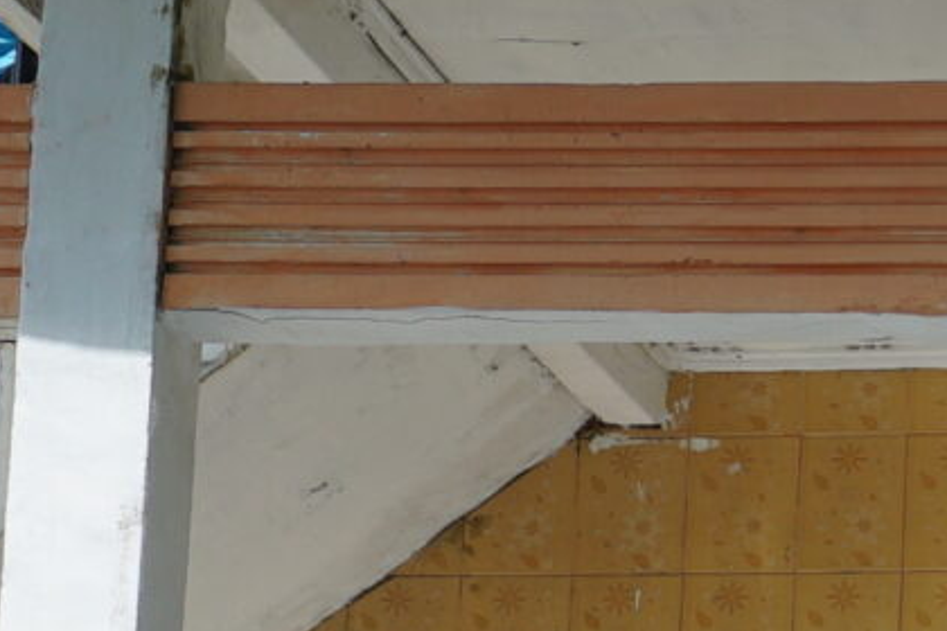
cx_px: 1707
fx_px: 3209
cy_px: 1357
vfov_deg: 10.2
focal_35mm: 122
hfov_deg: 14.7
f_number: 10
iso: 100
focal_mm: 20
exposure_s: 1/125
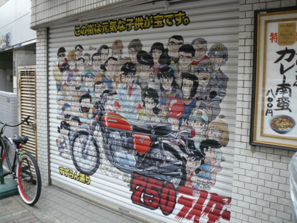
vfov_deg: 39.7
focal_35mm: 36
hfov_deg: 51.4
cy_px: 112
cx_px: 148
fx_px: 309
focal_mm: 6
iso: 160
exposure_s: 1/125
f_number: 2.8
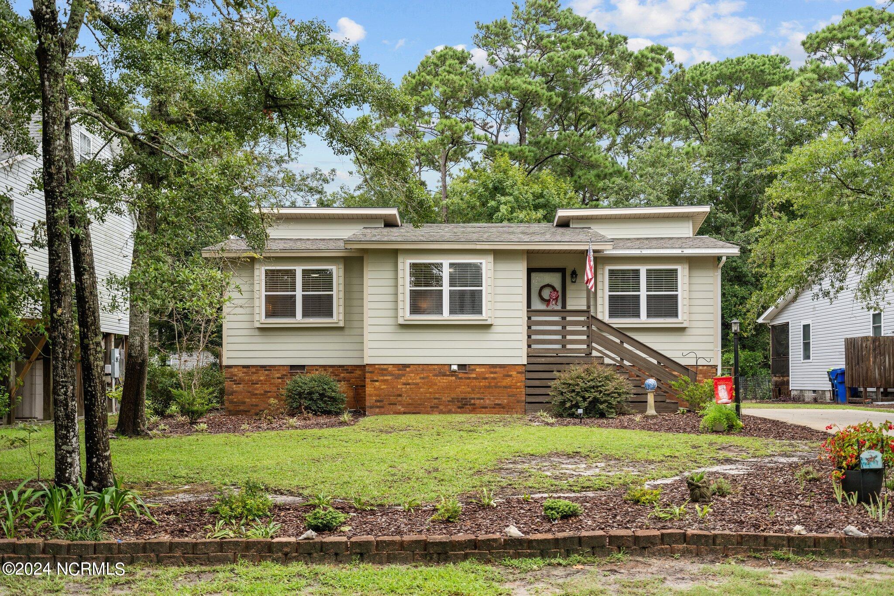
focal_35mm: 35
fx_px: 869
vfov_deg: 37.8
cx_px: 447
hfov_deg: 54.4
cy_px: 298
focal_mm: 35
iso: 400
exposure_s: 1/800
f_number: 4
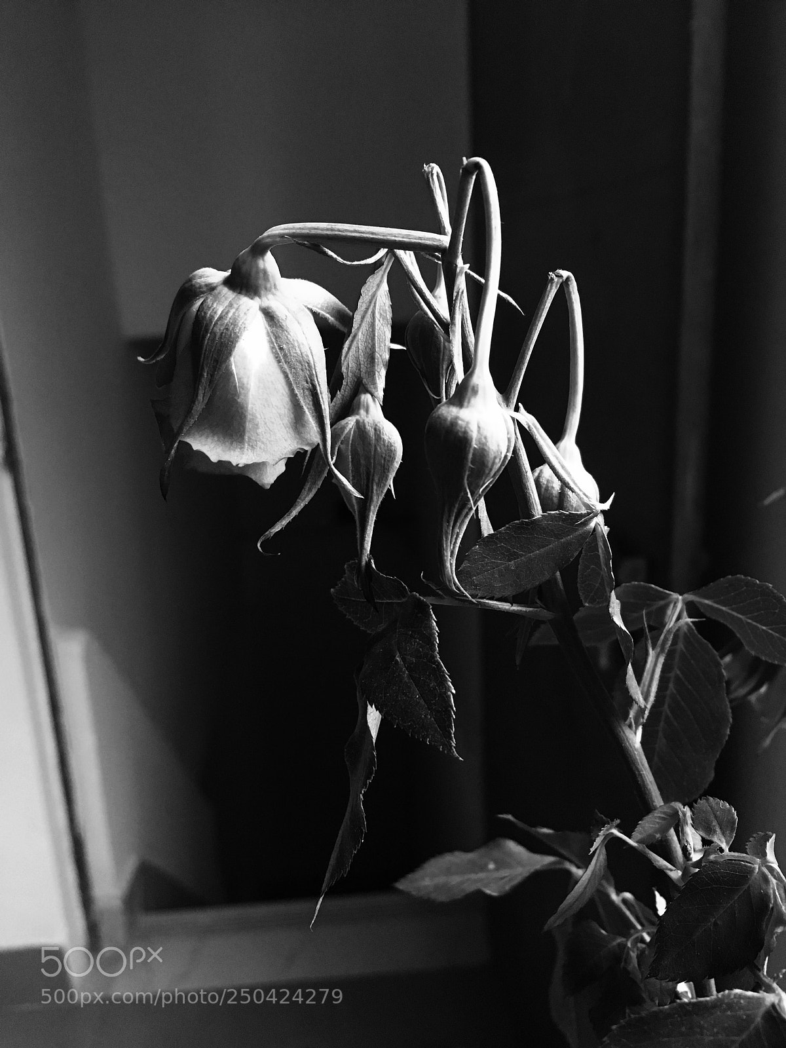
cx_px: 393
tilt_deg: -15.3
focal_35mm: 29
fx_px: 878
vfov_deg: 61.7
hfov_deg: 48.2
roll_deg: +2.2
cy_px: 524
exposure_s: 1/33
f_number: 2.2
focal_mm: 4.15
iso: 250
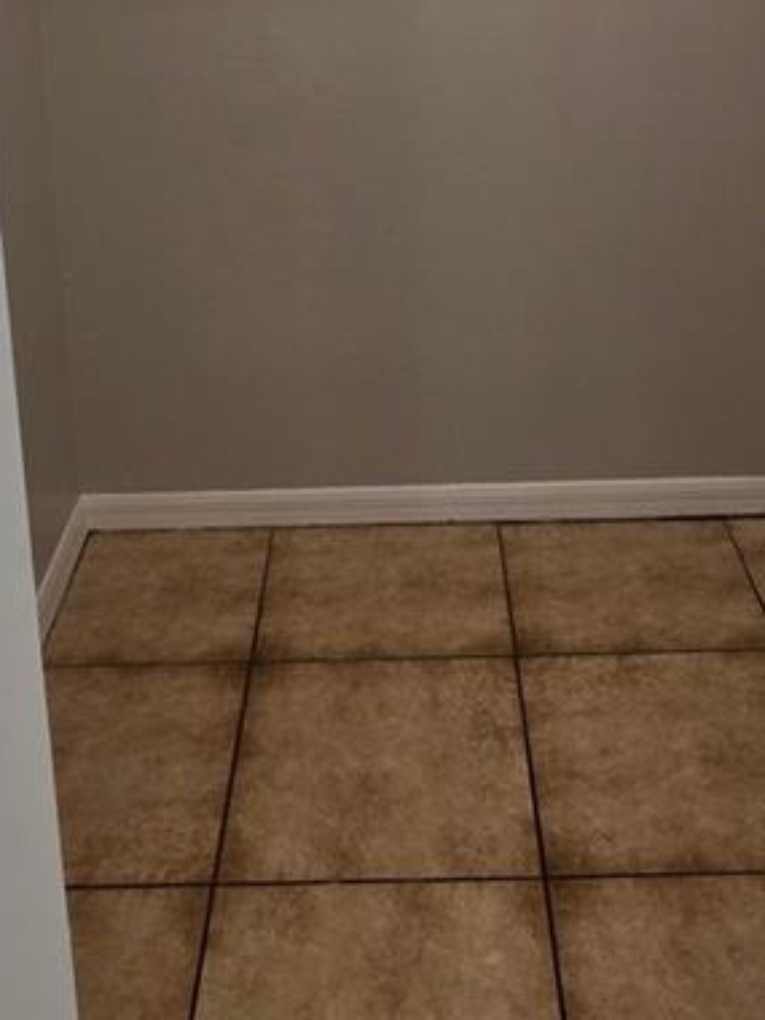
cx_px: 362
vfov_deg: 41.2
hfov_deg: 35.1
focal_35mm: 41
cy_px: 54
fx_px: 1208
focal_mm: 2.2
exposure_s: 1/120
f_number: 1.9
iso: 100
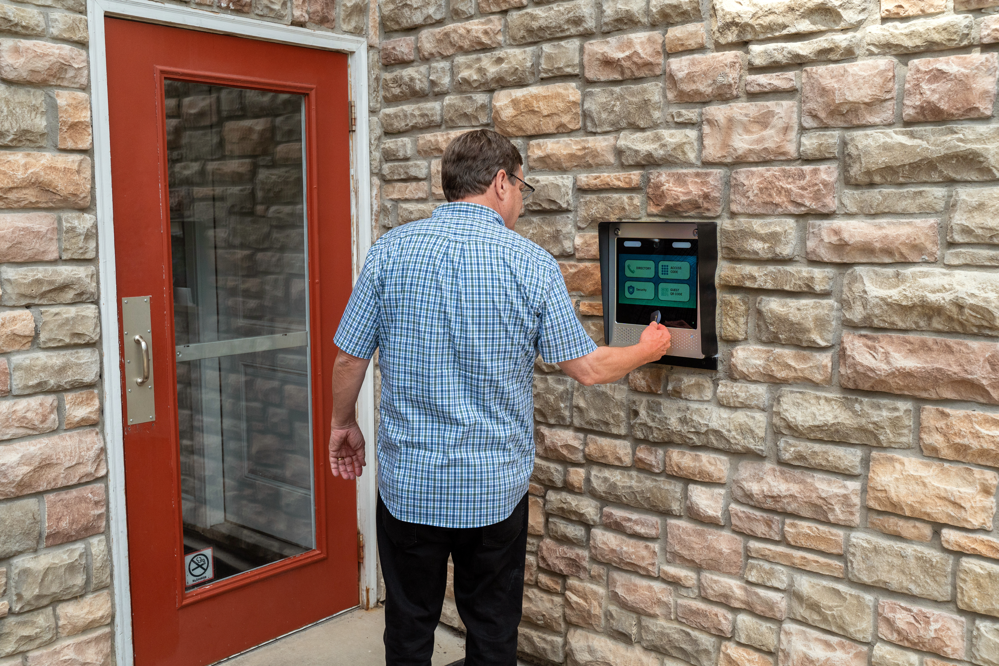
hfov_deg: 54.4
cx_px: 500
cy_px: 333
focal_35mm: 35
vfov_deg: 37.9
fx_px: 971
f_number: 4.5
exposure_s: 1/3200
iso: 1250
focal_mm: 35
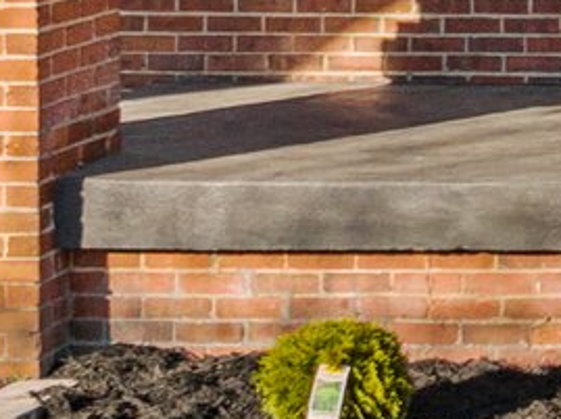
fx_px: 2962
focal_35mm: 183
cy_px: -260
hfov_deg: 9.5
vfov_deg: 7.9
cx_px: 1376
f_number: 2.8
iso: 110
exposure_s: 1/1600
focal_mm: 12.29
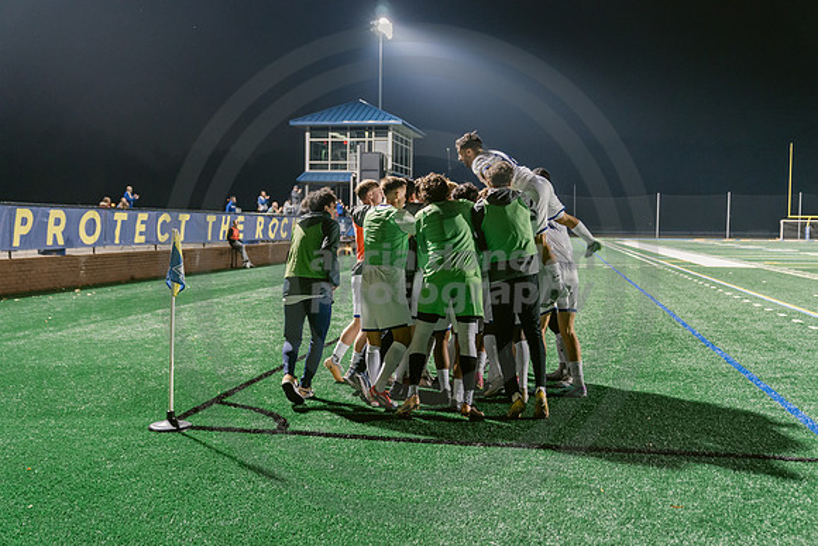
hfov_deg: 53.1
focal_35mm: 36
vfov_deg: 36.9
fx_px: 818
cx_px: 409
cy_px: 273
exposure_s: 1/100
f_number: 3.2
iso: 2500
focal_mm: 36
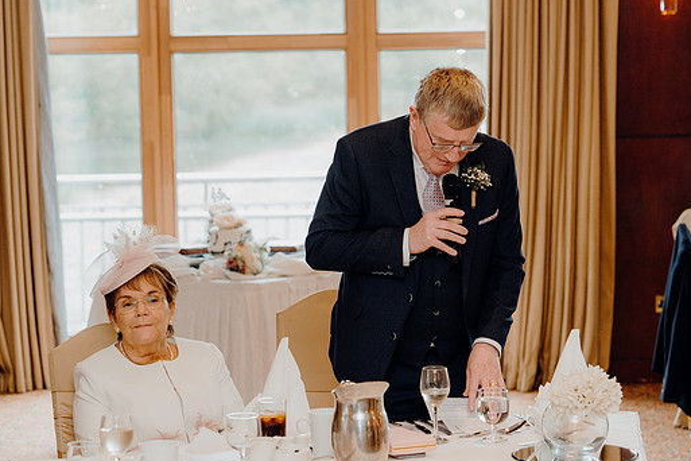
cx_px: 364
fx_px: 2150
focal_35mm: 112
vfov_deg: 12.2
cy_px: 245
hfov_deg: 18.3
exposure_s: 1/200
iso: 1000
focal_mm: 66
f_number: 2.8
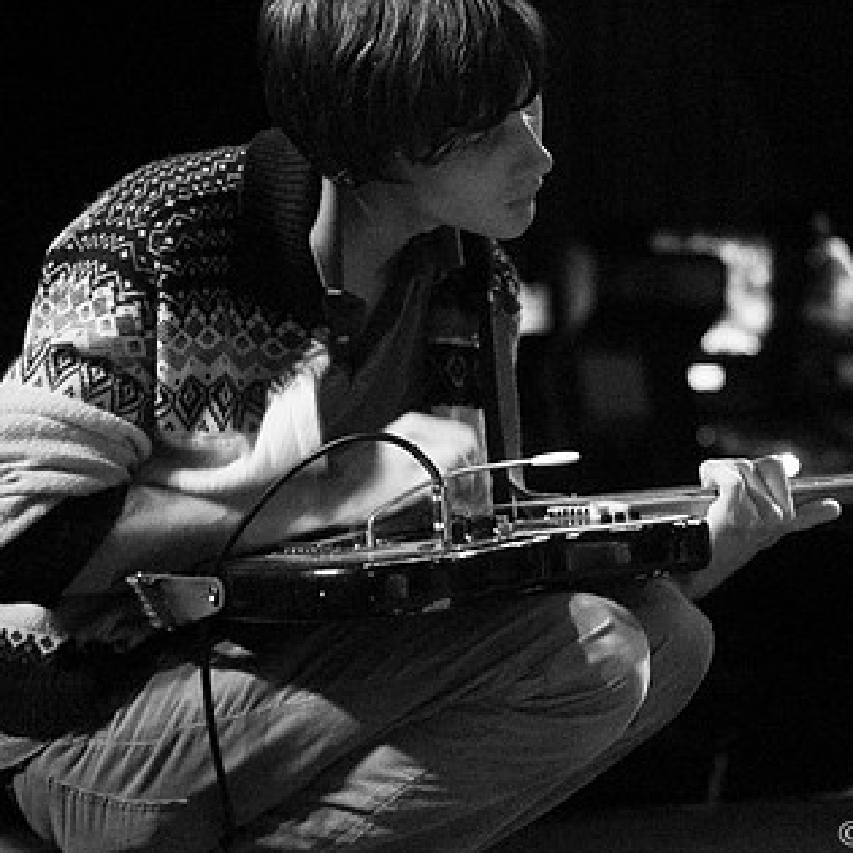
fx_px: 3792
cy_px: 333
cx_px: 655
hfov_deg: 12.8
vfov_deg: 12.8
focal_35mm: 136
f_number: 2.8
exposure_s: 1/40
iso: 800
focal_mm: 58
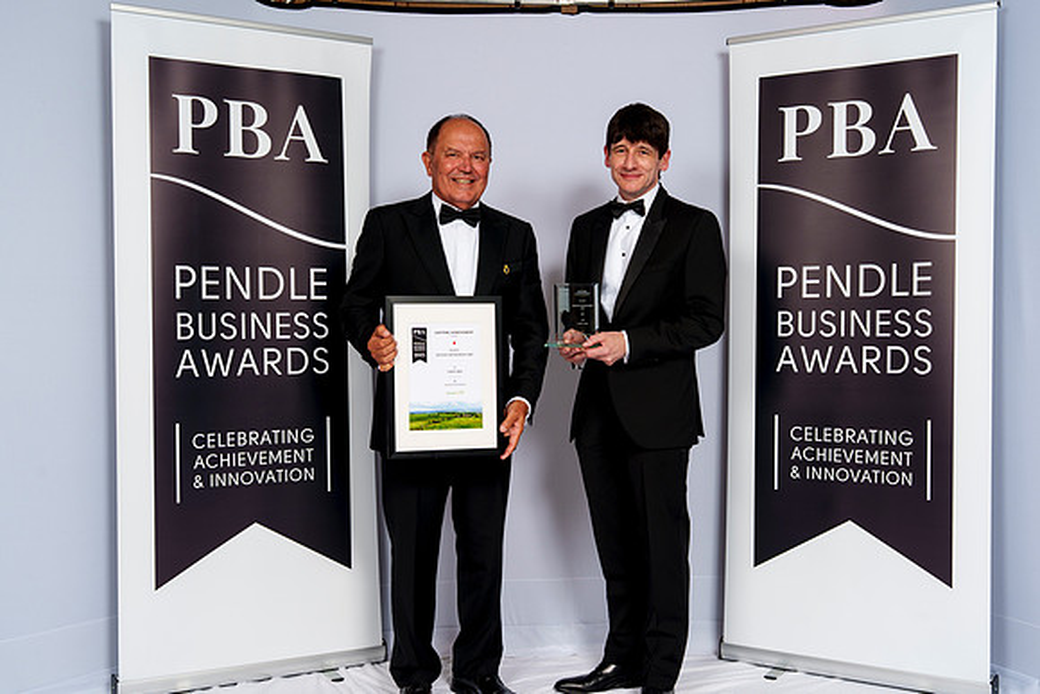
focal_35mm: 41
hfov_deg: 47.5
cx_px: 520
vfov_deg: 32.7
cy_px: 347
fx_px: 1183
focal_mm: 40
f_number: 8
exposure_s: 1/125
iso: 100
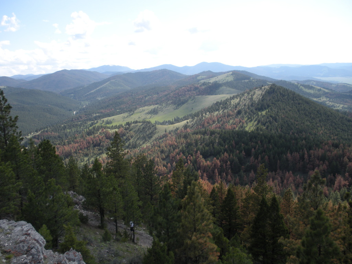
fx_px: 366
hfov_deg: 51.4
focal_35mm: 36
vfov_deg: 39.7
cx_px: 176
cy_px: 132
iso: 64
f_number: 3.5
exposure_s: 1/394
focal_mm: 6.3
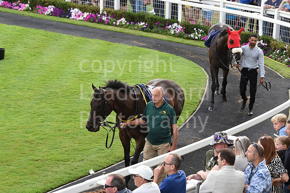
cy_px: 96
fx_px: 1088
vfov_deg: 10.2
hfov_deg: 15.2
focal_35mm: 135
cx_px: 145
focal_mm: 135
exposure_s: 1/400
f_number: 5.6
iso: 400
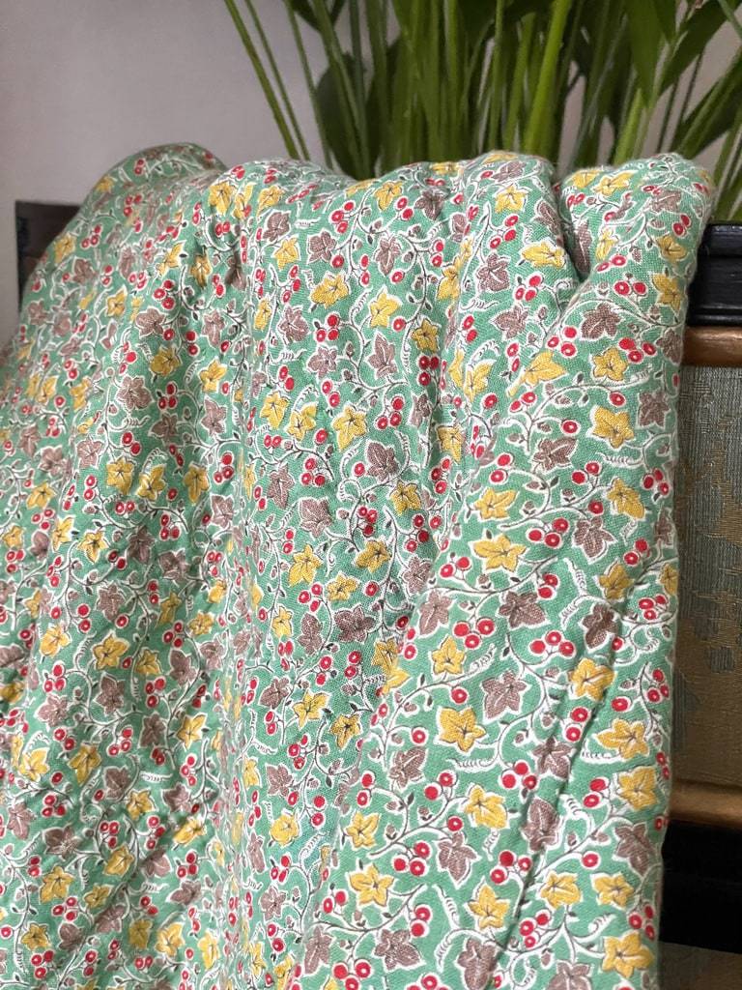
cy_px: 495
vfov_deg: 36.8
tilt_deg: -11.5
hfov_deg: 28.0
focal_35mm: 52
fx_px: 1486
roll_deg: -0.3
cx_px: 371
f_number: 2
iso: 800
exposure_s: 1/43
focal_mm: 6
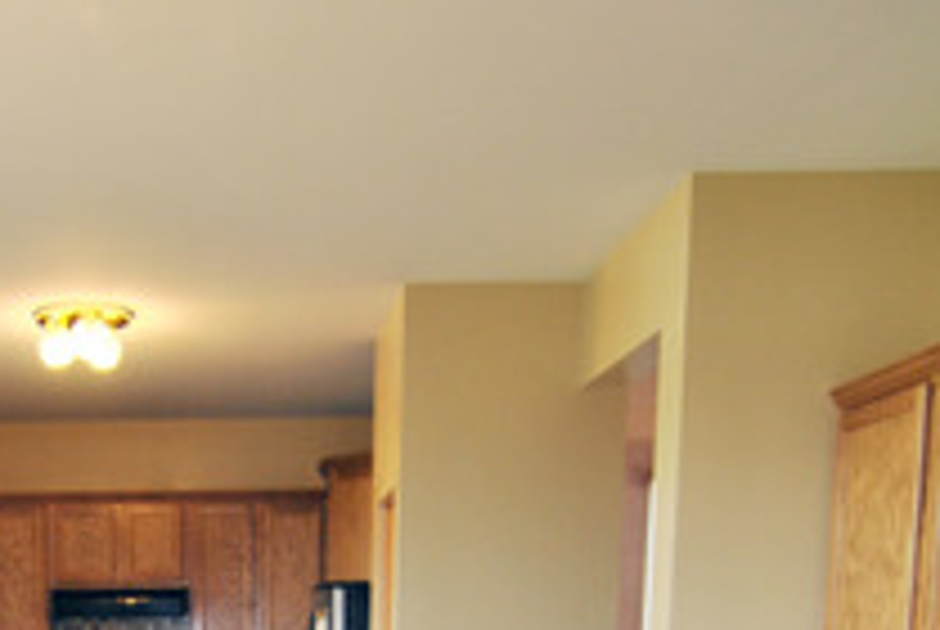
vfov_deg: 22.4
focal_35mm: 51
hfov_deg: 37.4
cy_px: 927
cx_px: 153
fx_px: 1321
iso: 200
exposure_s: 1/100
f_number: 2.8
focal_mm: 11
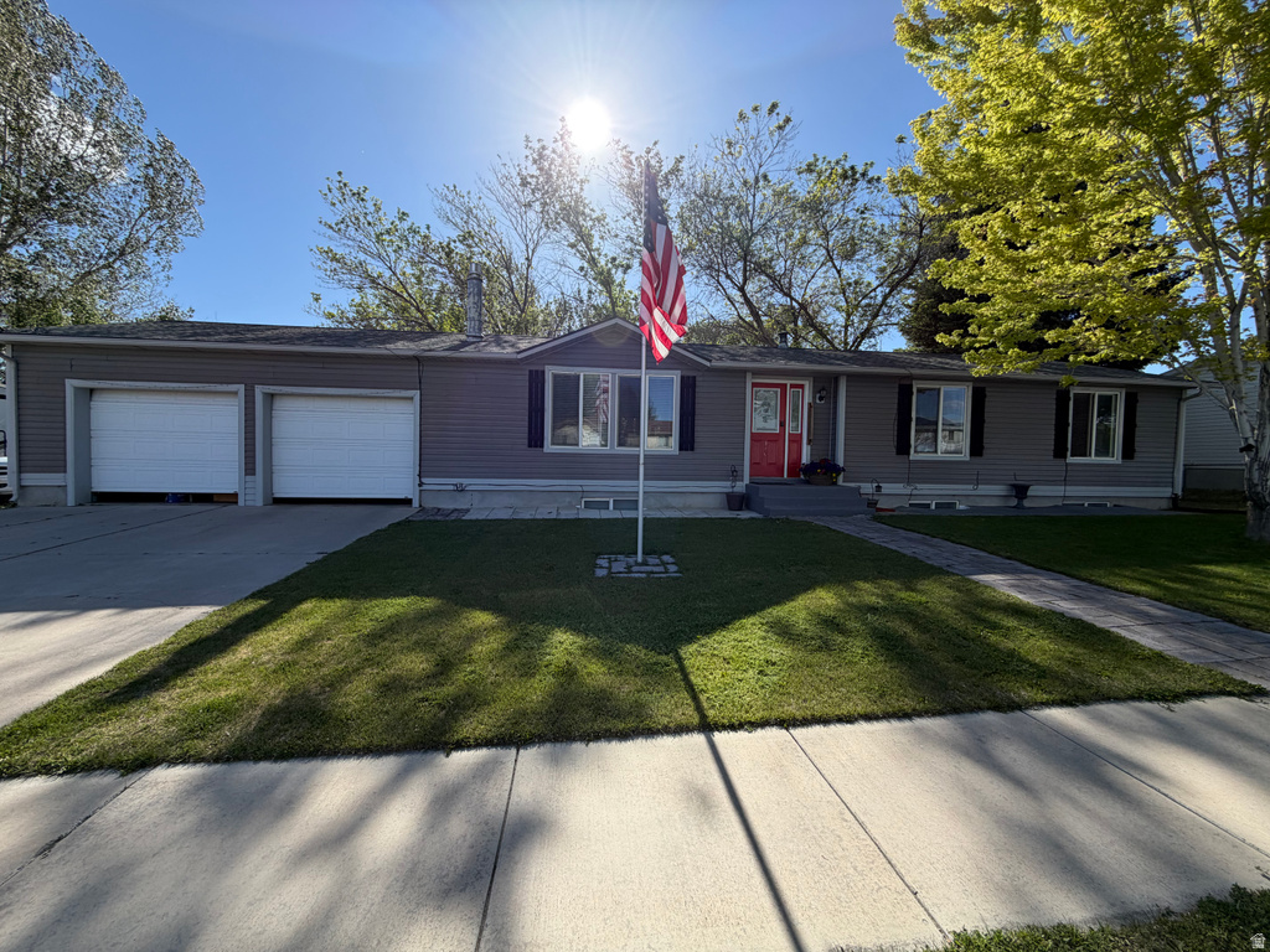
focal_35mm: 14
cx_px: 635
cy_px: 476
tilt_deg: -2.0
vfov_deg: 85.7
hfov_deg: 102.1
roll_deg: -1.0
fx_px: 514
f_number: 2.2
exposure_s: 1/770
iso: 32
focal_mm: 2.22
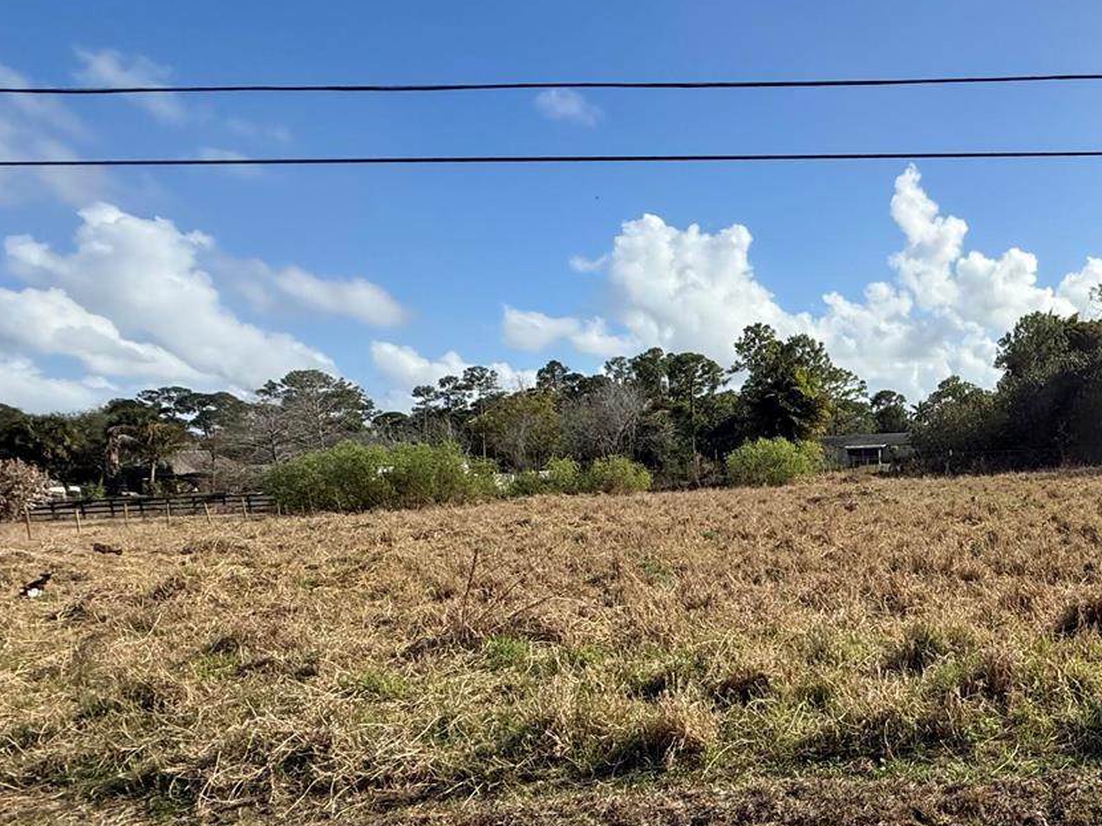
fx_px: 859
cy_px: 526
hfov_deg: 55.0
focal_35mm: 27
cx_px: 1028
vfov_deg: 50.7
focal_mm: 2.22
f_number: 2.2
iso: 50
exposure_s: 1/2165
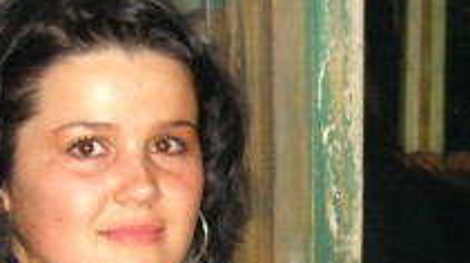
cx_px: 303
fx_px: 1469
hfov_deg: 18.1
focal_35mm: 118
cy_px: 370
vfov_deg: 10.0
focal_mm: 7.9
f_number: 2.8
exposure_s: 1/60
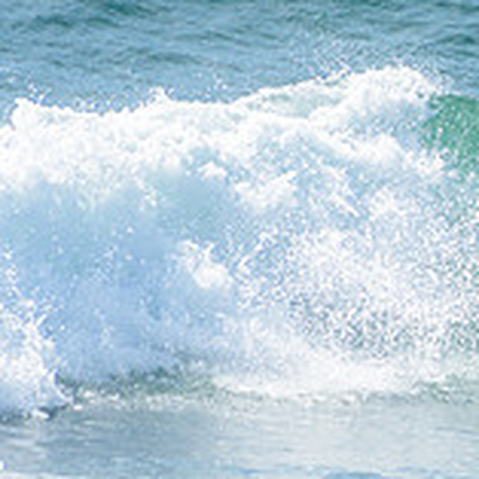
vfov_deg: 1.1
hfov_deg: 1.1
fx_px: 24125
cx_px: 1076
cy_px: 266
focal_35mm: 1541
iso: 200
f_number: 8
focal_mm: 400
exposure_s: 1/1600
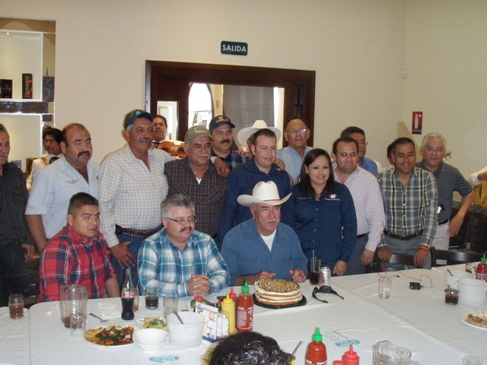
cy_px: 182
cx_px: 244
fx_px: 535
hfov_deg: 49.0
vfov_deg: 37.7
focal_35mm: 38
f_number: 3.5
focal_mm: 6.7
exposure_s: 1/30
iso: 400
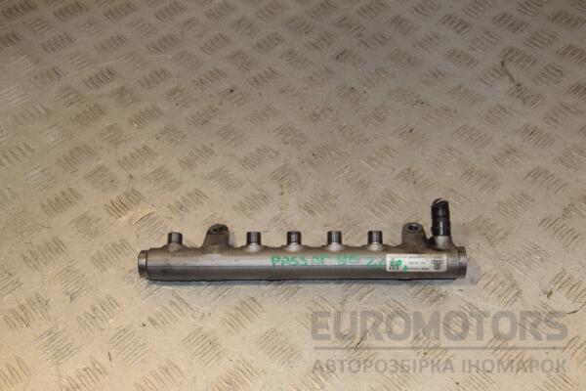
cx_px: 293
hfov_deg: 43.6
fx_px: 732
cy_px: 196
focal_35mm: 45
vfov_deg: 29.9
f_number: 9
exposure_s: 1/200
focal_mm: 30
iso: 800
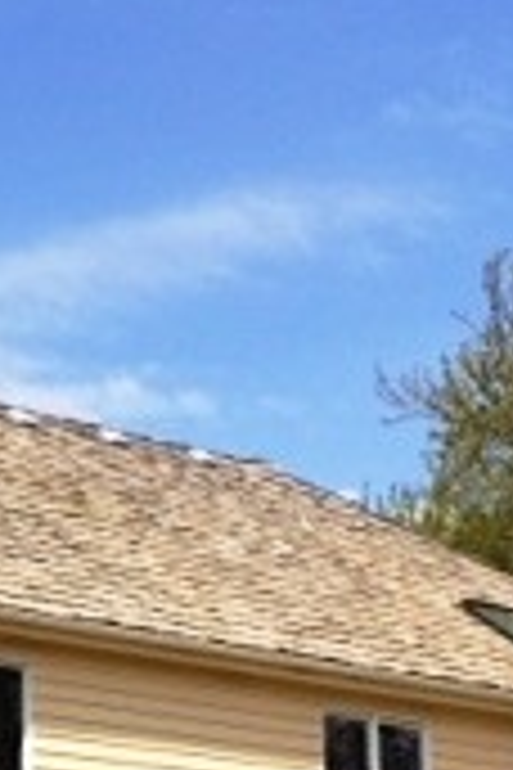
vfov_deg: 17.7
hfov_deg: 11.8
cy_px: 770
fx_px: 2415
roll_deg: +0.6
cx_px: -162
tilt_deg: +8.3
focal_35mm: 113
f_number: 2.2
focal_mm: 4.15
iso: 32
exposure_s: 1/2740
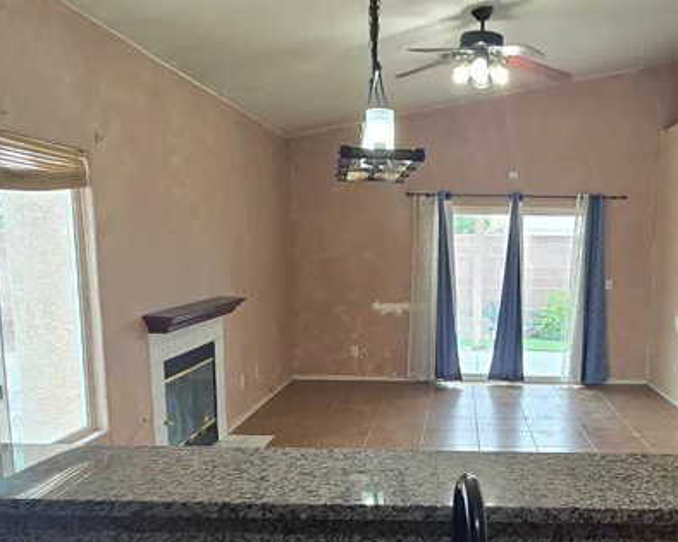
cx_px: 465
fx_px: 662
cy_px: 372
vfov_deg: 43.7
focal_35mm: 33
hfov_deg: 52.9
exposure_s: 1/60
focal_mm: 2.2
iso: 100
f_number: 2.2
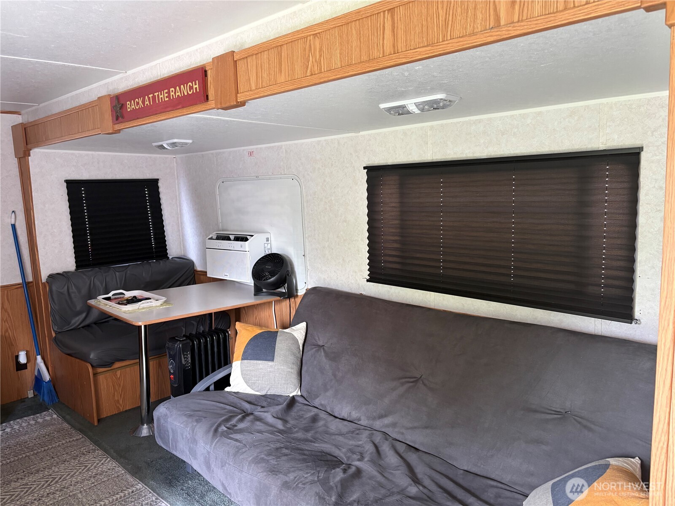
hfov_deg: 67.3
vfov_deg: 53.1
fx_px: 507
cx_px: 338
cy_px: 253
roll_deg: +2.0
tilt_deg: -7.6
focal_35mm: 26
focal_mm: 5.96
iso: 200
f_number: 1.6
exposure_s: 1/60
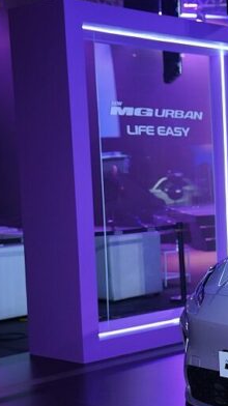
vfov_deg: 27.1
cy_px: 247
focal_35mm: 78
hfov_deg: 14.4
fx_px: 840
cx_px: 340
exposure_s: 1/100
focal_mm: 38
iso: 640
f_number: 3.2
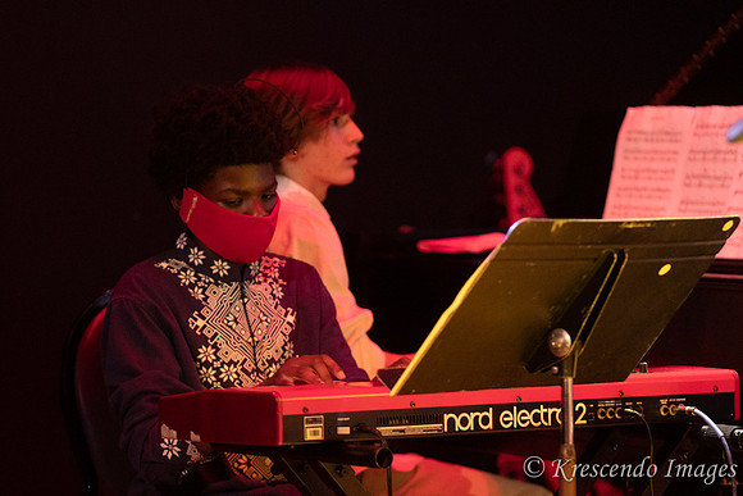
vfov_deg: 7.6
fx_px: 3716
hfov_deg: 11.4
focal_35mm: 180
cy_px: 248
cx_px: 372
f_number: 2.8
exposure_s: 1/125
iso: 3200
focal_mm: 120
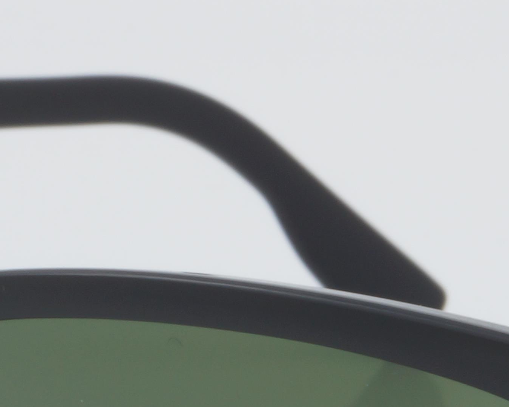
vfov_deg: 4.9
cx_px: 348
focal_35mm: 314
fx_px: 4730
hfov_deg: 6.2
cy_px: 514
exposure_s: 1/3
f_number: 32
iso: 100
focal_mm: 50
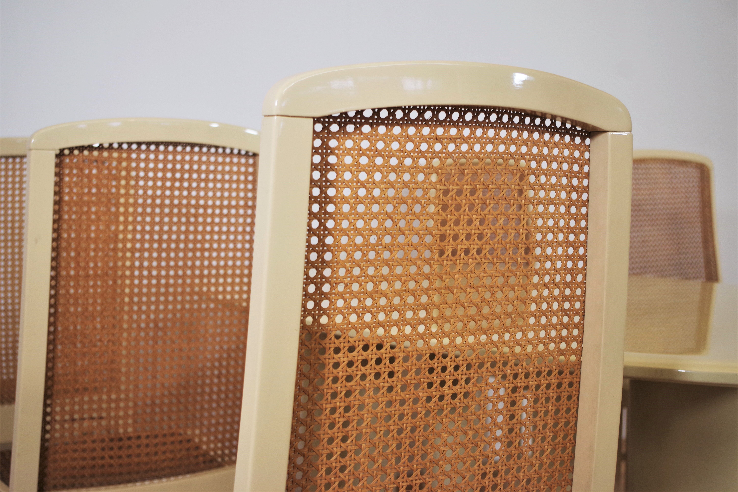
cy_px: 246
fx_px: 1004
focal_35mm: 49
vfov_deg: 27.5
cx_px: 369
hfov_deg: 40.3
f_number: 4
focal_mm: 32.5
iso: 400
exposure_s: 1/60
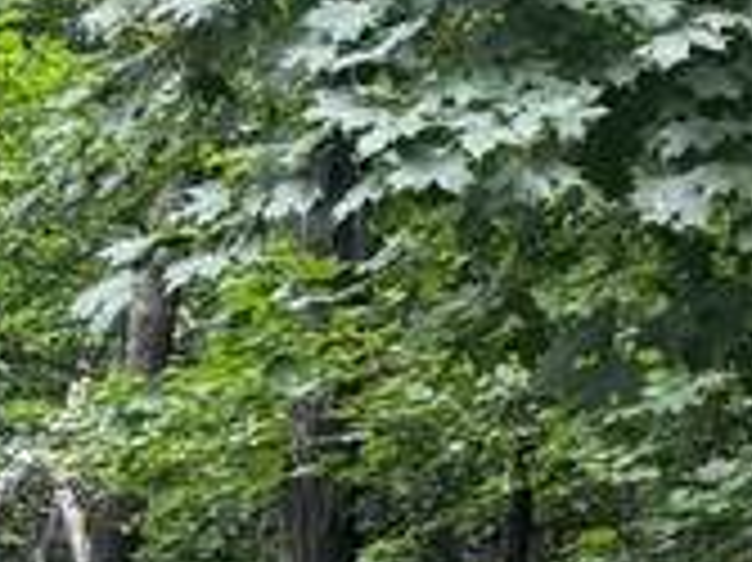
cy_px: 908
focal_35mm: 199
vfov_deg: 7.3
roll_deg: -0.9
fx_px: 4320
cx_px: 1590
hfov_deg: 9.2
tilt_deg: +5.0
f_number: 1.6
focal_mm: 5.96
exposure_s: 1/121
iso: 80
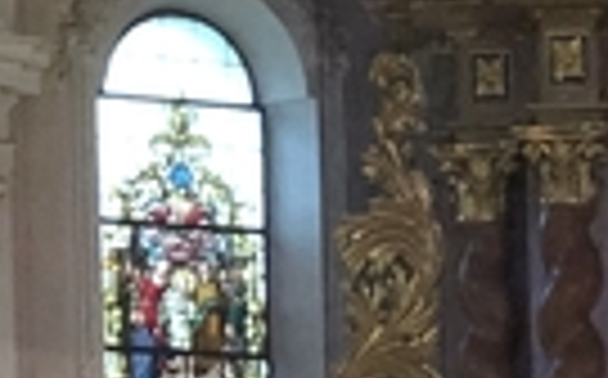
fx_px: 5412
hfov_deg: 6.4
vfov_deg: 4.0
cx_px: 770
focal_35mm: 327
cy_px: 594
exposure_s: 1/8
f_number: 2.4
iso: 250
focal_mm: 6
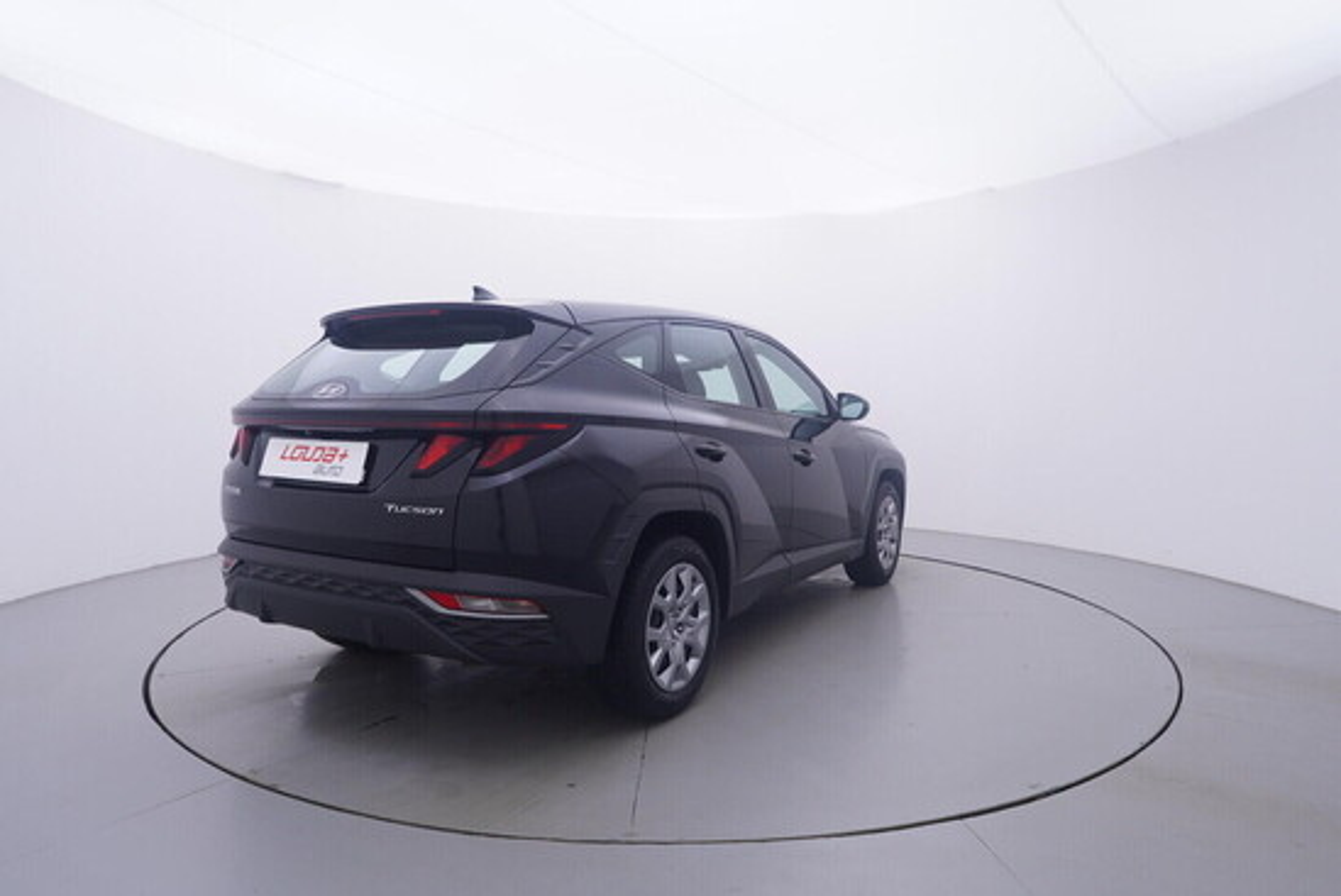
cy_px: 448
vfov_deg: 56.2
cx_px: 670
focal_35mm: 22
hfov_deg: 77.3
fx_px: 839
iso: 200
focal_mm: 15
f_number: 5
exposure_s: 1/80
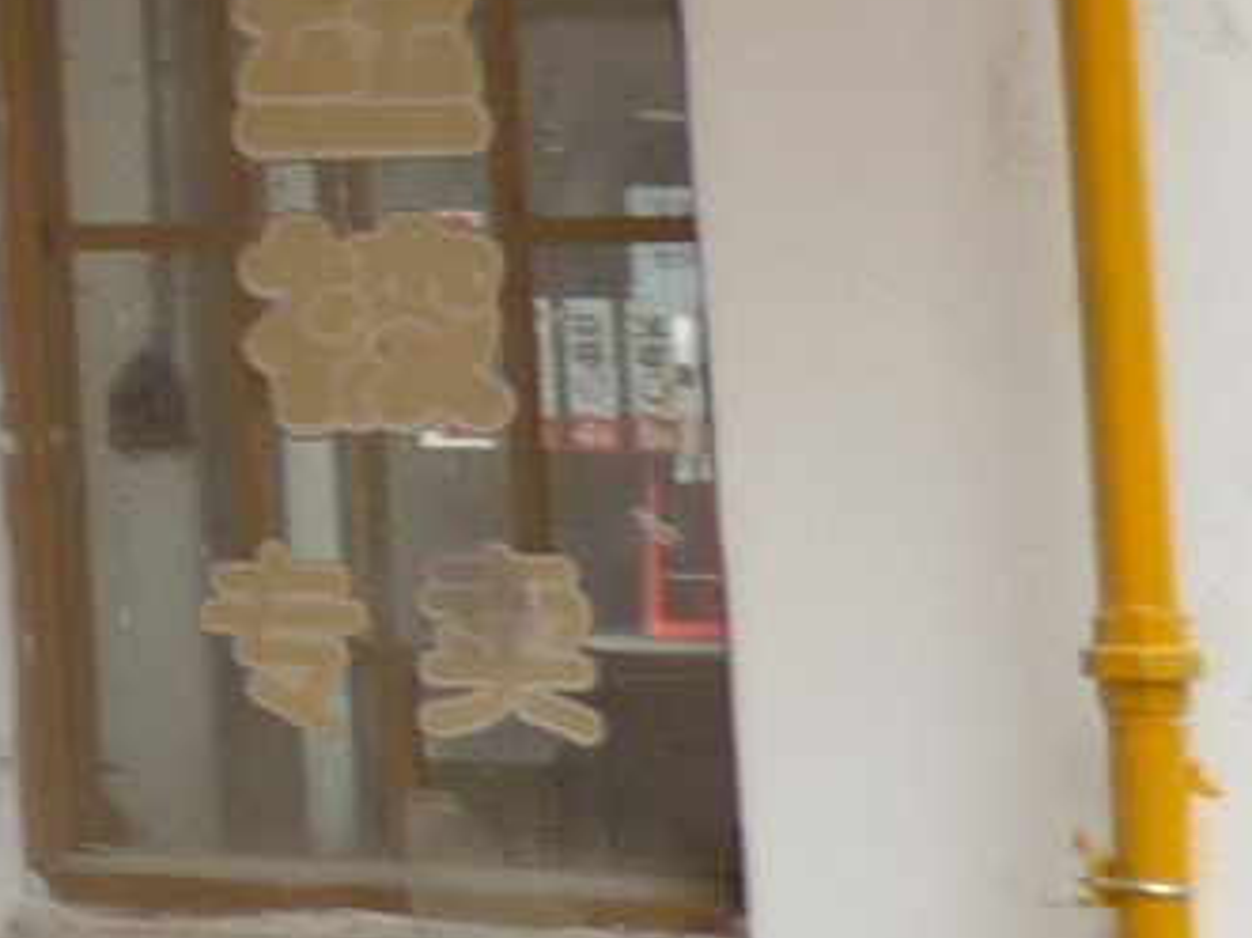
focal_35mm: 204
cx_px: -2432
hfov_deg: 8.3
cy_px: -1392
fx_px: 7376
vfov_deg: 6.8
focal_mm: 5.5
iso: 100
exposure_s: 1/160
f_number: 2.8
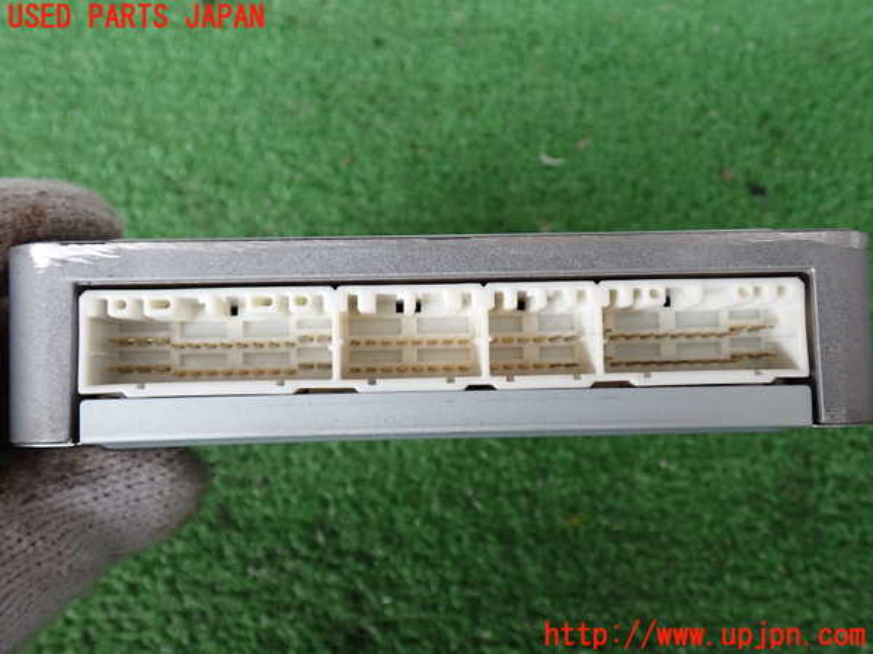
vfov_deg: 39.7
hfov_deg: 51.4
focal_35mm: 36
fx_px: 908
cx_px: 436
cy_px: 327
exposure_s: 1/50
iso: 200
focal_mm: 6.37
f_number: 2.5
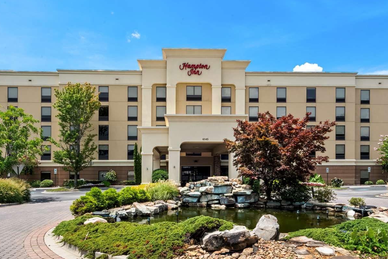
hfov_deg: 83.9
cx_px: 202
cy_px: 127
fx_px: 216
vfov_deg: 61.9
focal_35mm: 20
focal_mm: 16
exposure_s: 1/100
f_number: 18
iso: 400
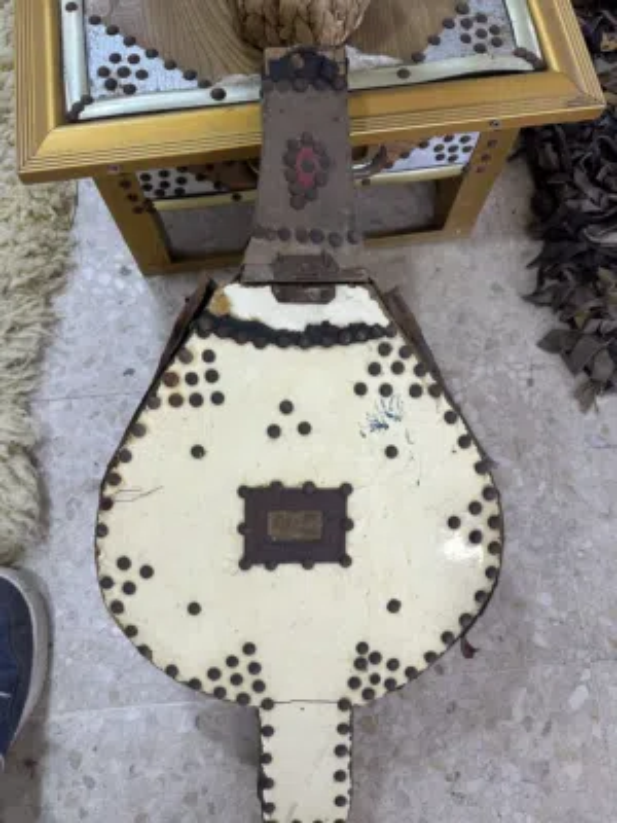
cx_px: 308
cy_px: 412
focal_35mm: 24
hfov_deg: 56.8
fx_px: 570
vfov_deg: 71.6
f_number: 1.78
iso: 160
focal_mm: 6.86
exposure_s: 1/100
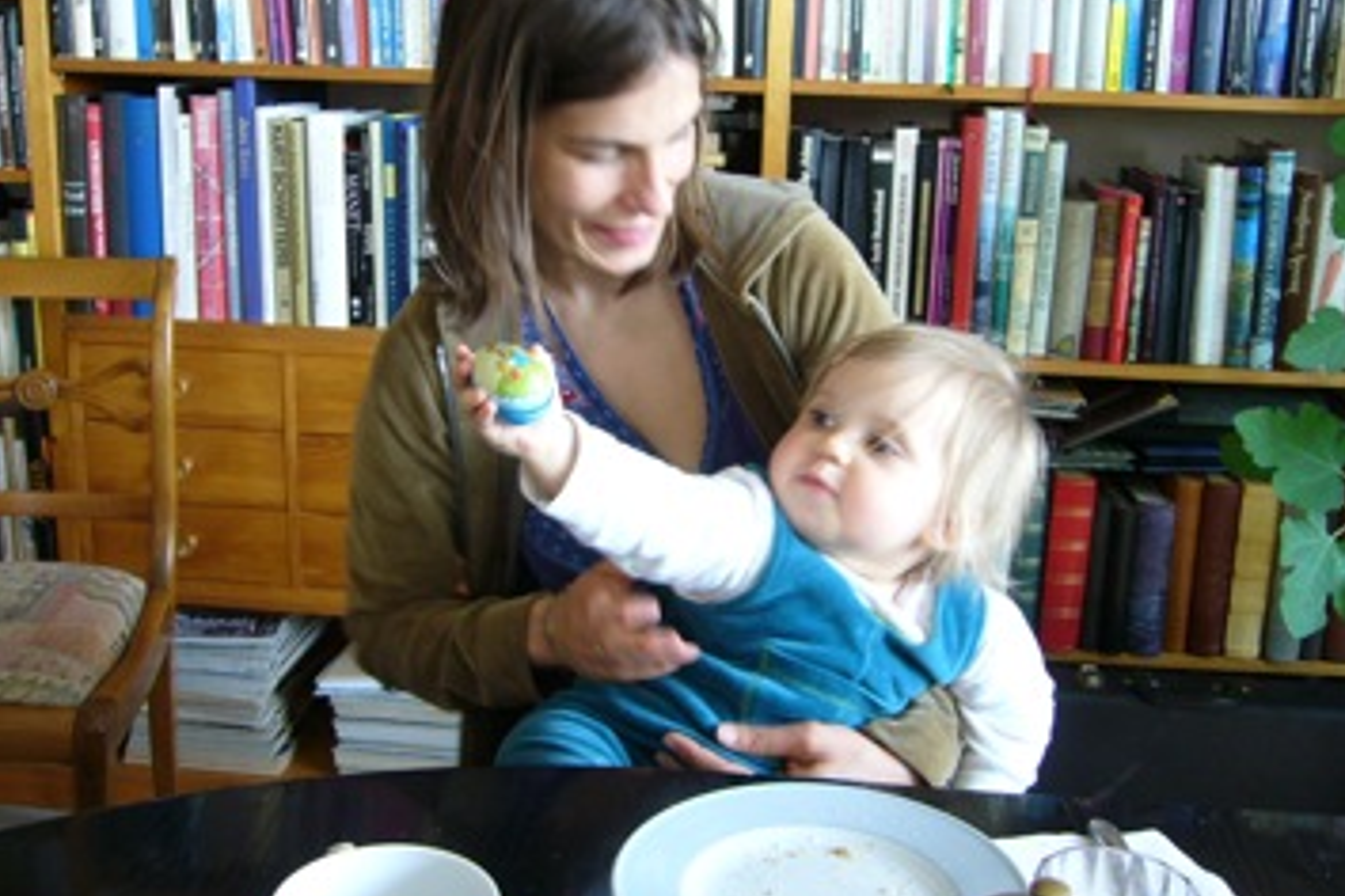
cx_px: 680
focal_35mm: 37
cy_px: 429
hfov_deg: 51.9
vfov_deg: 35.9
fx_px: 1382
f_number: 2.8
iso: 125
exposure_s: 1/15
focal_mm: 5.8
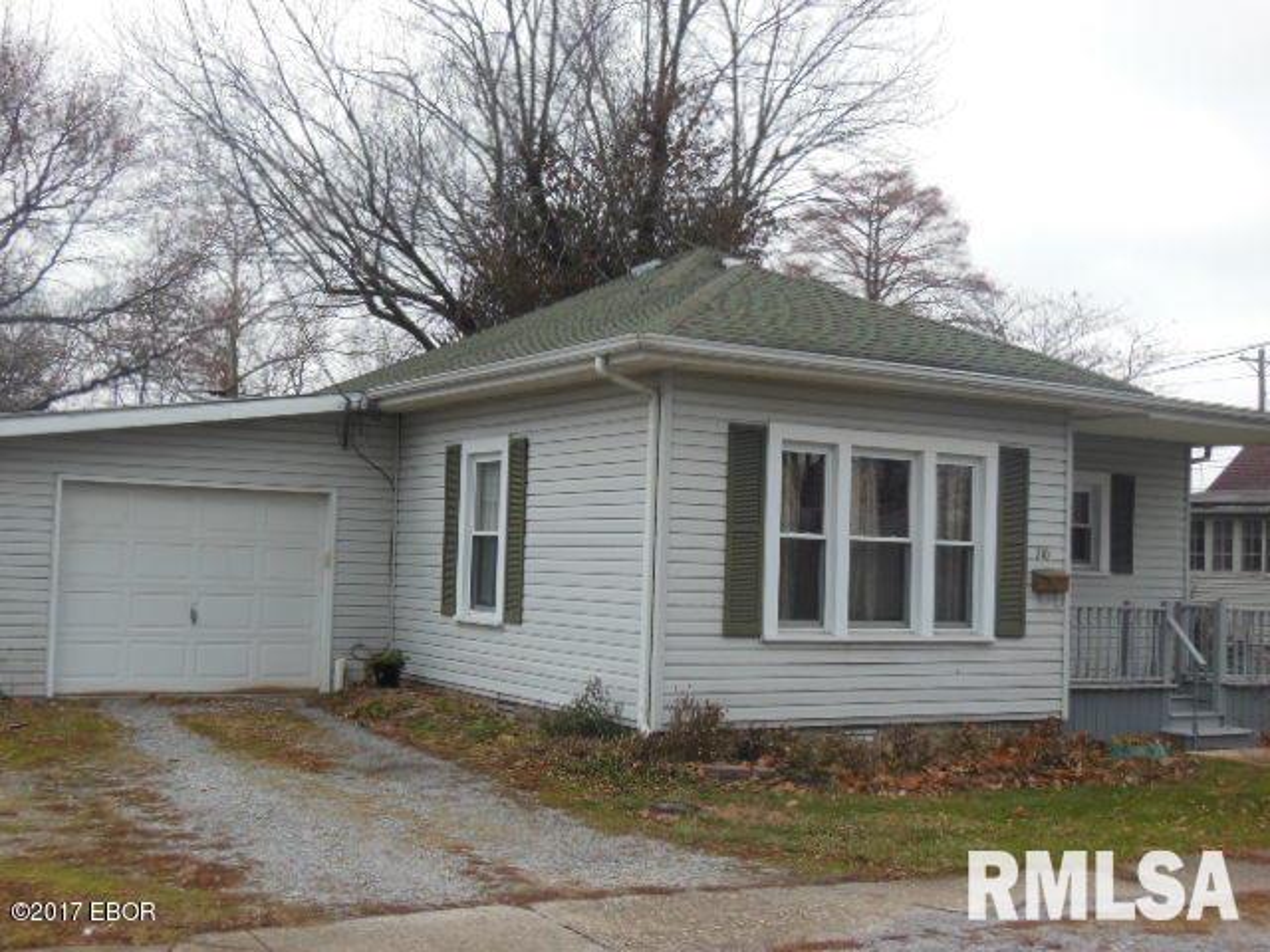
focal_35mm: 45
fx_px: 1651
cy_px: 476
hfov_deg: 42.1
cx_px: 635
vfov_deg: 32.2
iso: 125
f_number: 4.4
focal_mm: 8
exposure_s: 1/320
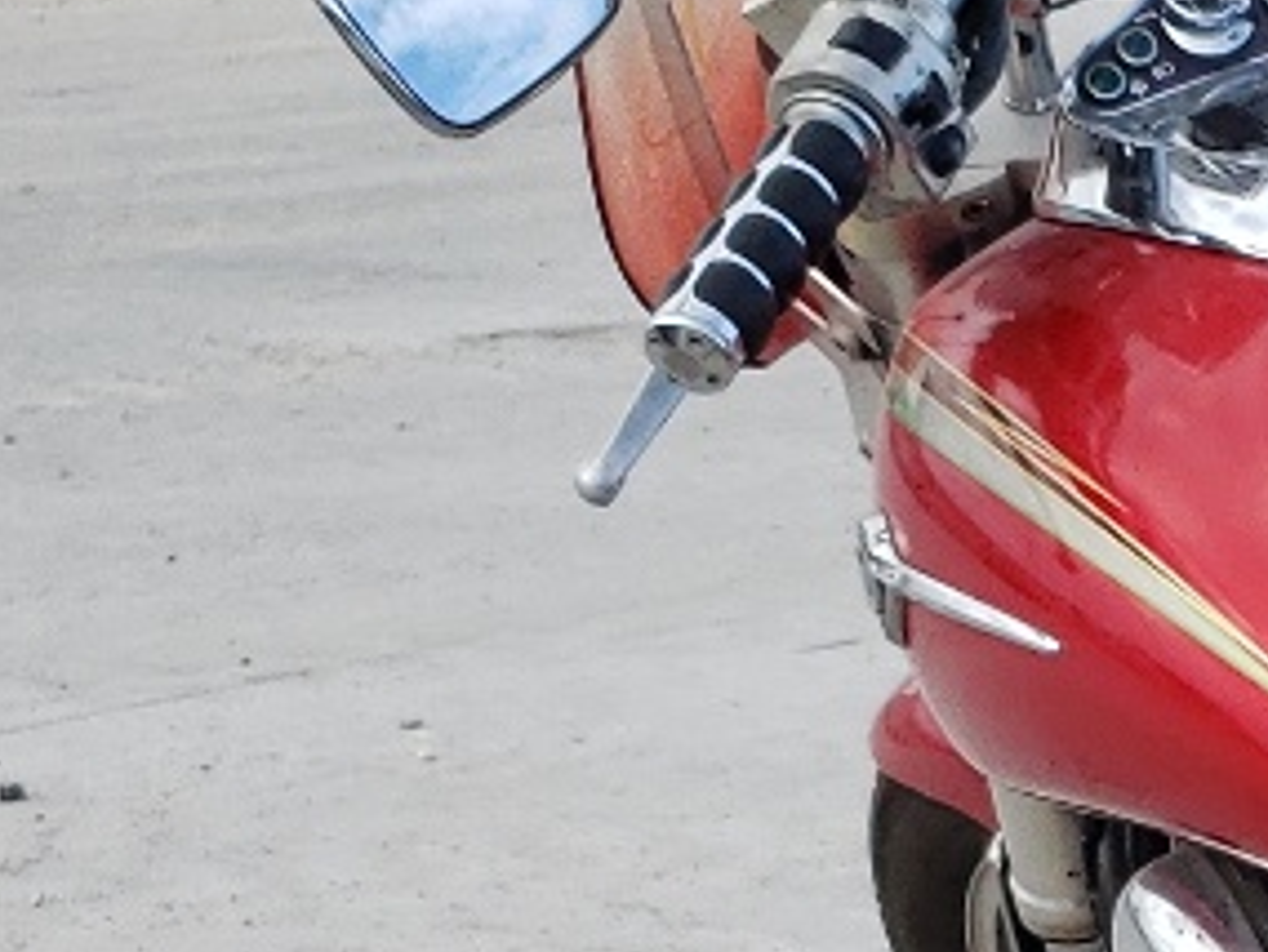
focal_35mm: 146
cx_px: 2091
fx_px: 5350
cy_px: 1432
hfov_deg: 12.6
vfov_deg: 9.9
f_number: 1.5
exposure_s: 1/1000
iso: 50
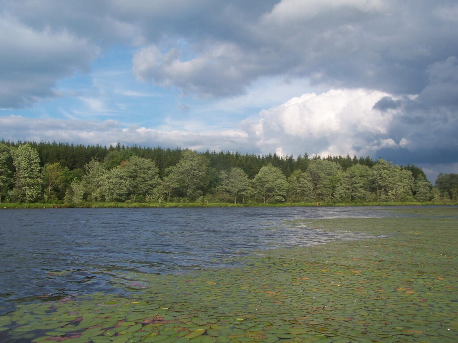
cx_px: 229
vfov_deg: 37.7
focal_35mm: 38
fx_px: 503
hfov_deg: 49.0
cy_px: 172
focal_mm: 6.3
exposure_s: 1/500
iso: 80
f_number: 5.6
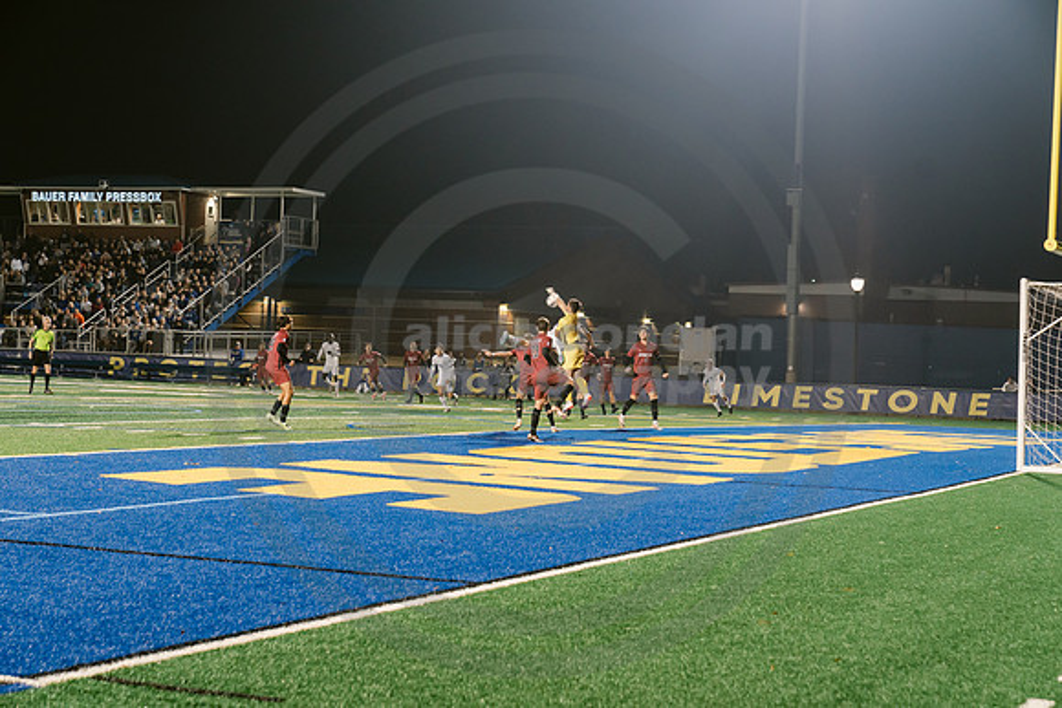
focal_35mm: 70
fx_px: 2065
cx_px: 531
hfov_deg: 28.8
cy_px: 354
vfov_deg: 19.5
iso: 2500
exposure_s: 1/200
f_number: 4.5
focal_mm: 70
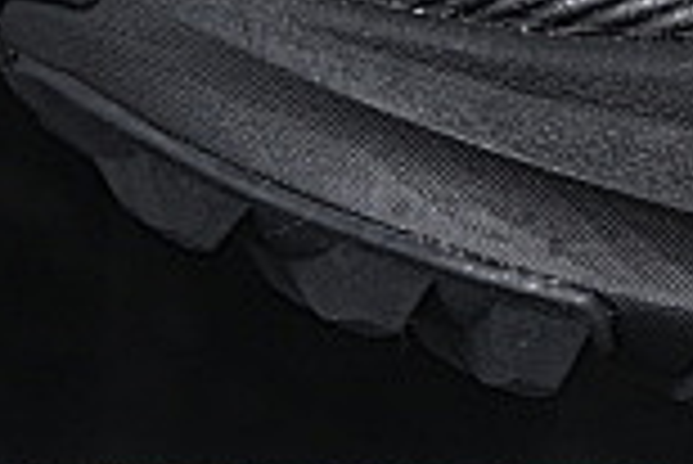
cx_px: 1588
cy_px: -518
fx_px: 10135
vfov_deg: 2.6
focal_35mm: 526
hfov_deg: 3.9
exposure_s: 1/50
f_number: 6.3
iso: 160
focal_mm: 50
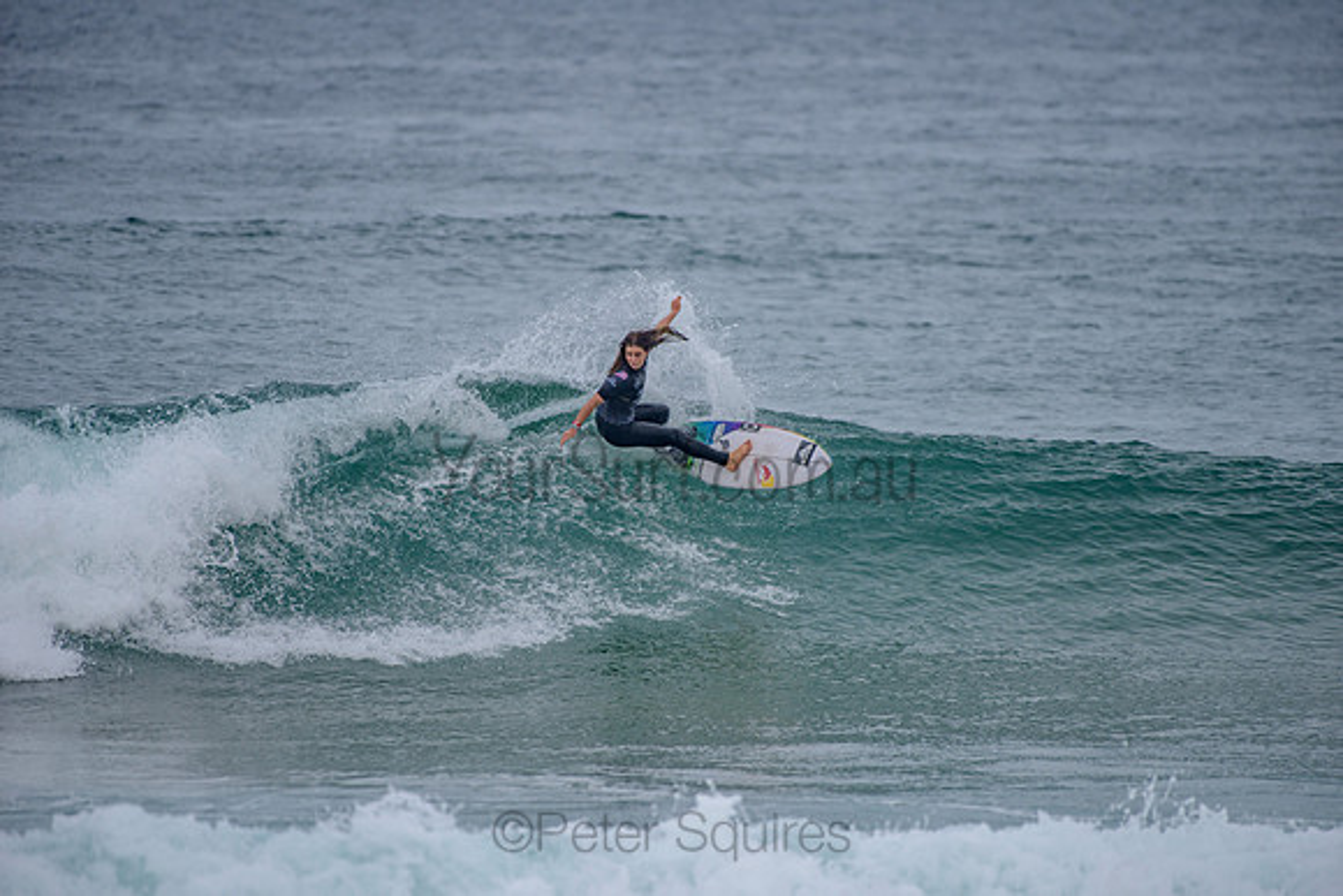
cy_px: 448
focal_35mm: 500
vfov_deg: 2.8
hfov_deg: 4.1
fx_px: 18656
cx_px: 672
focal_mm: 500
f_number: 5.6
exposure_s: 1/2000
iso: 250
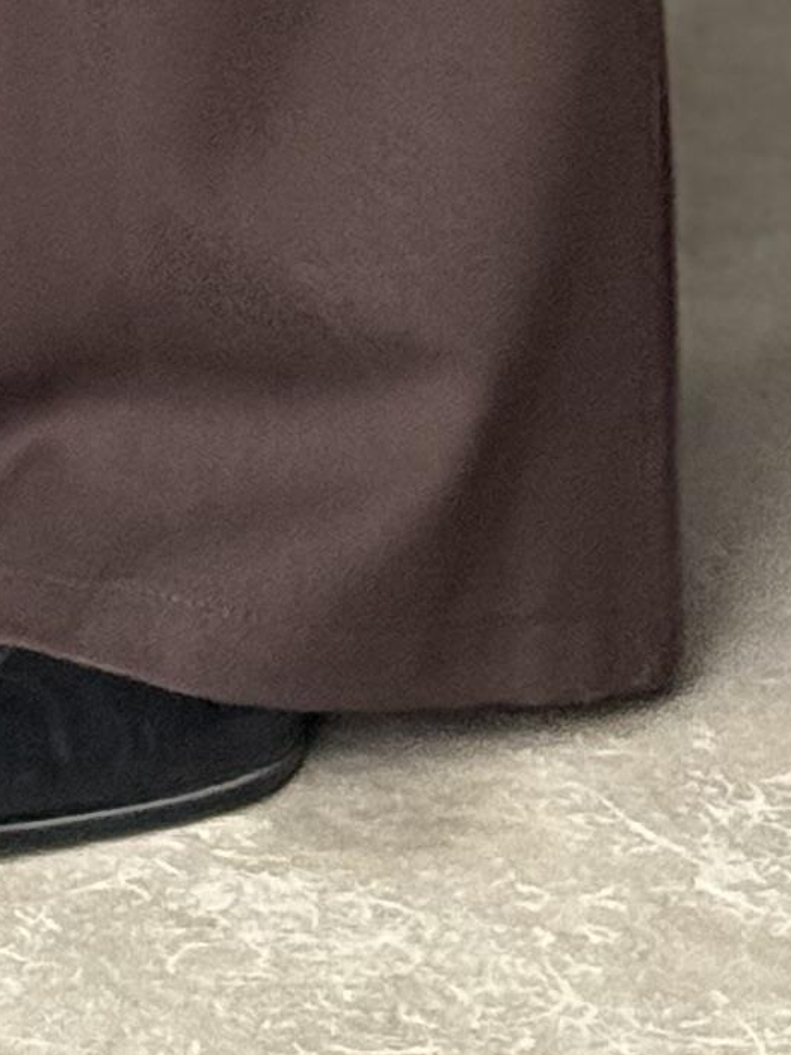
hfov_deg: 5.3
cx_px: -152
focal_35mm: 277
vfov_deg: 6.6
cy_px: -1944
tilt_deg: -2.2
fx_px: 8442
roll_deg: -0.7
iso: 320
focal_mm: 6.76
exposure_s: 1/40
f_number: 1.78
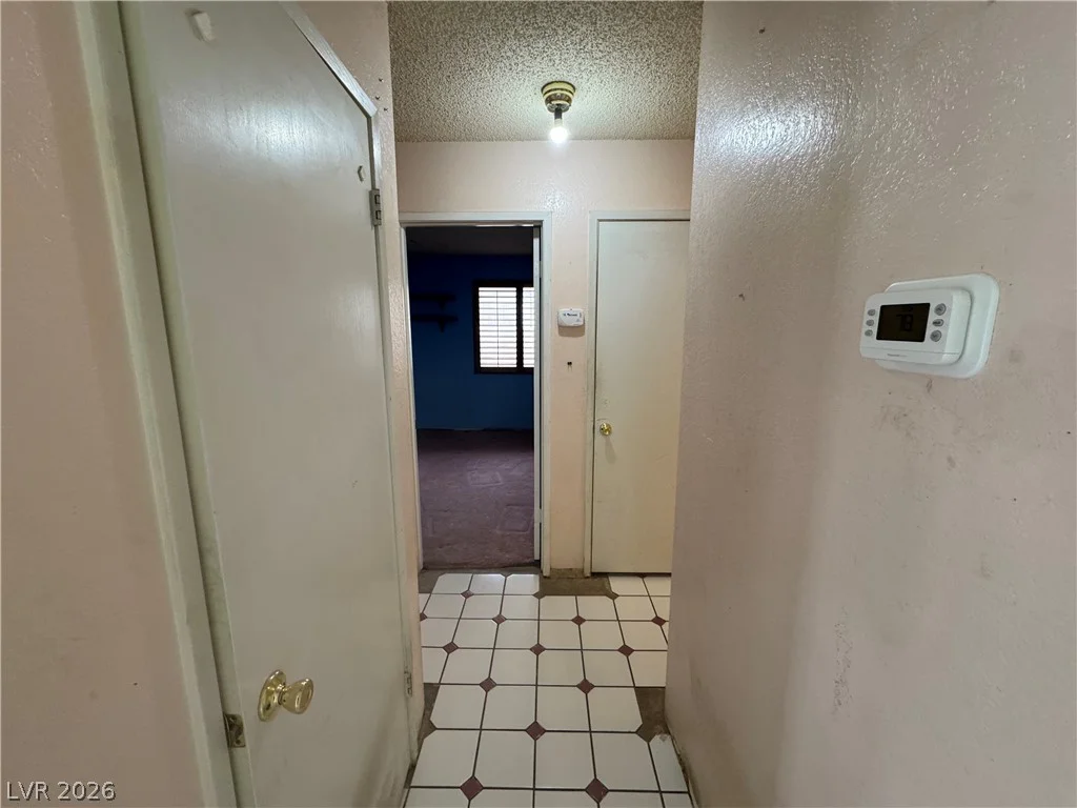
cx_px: 538
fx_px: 436
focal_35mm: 14
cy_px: 404
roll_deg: -0.3
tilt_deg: -10.1
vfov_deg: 85.7
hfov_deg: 102.1
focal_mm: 2.22
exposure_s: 1/60
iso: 250
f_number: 2.2
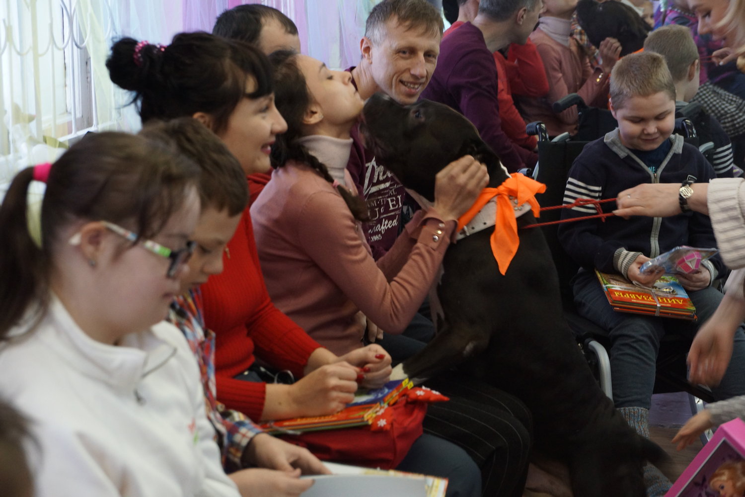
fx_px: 1707
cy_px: 248
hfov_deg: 24.6
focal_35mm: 82
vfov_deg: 16.6
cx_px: 372
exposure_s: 1/25
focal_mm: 55
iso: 800
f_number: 5.6
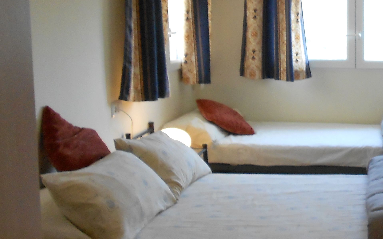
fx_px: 647
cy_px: 107
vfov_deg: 20.9
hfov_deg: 29.6
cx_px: 425
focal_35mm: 62
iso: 160
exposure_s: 1/30
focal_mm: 4.6
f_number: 3.2
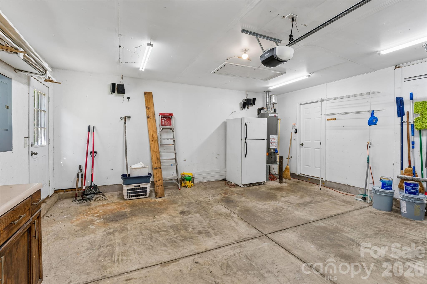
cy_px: 142
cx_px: 214
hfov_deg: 96.0
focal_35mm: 16
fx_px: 192
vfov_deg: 73.1
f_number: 13
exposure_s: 1/8
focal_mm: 16.2
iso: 400
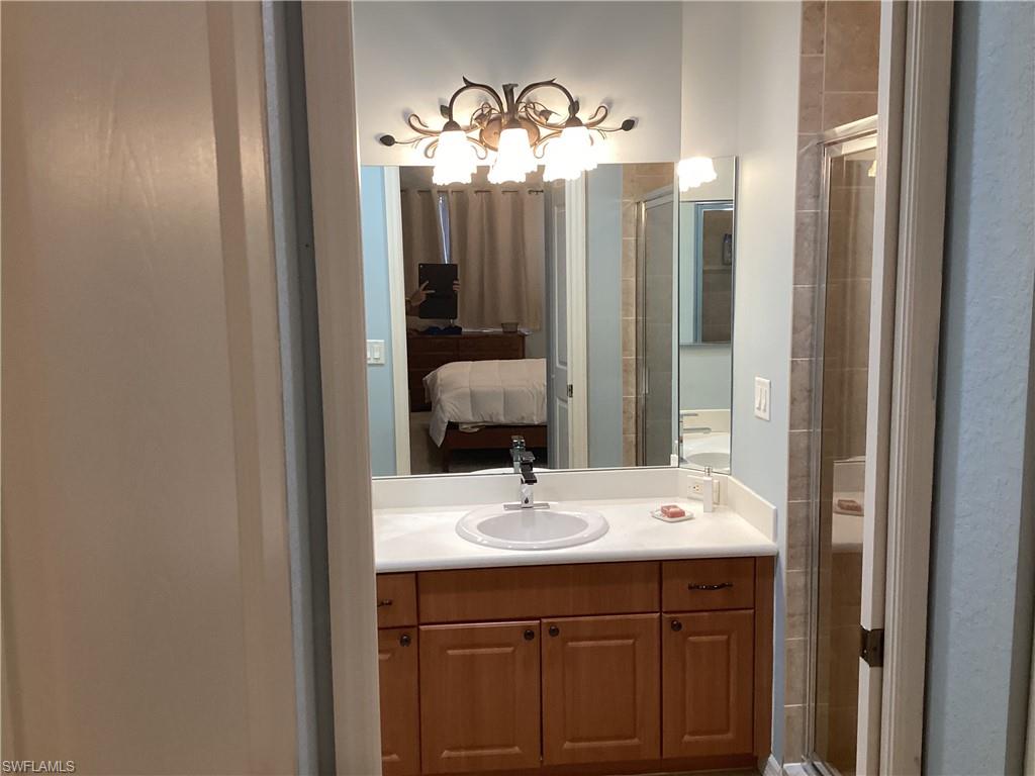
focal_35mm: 31
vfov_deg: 45.4
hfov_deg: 58.4
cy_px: 388
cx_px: 518
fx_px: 927
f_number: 2.4
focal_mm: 3.3
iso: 160
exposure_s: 1/60
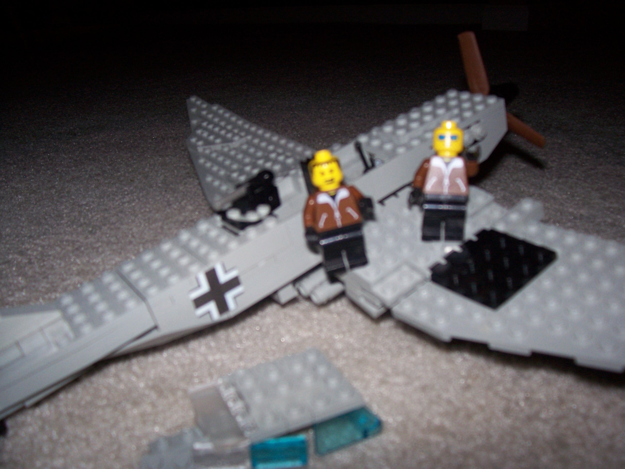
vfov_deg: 41.8
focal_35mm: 34
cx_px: 312
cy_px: 234
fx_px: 614
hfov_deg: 54.0
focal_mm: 5.6
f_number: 2.7
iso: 125
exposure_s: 1/60
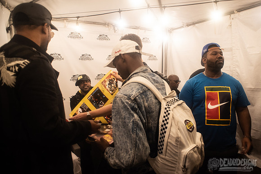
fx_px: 164
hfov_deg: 76.8
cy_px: 79
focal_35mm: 23
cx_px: 147
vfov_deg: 55.9
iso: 1600
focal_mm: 20
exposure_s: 1/100
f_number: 3.5
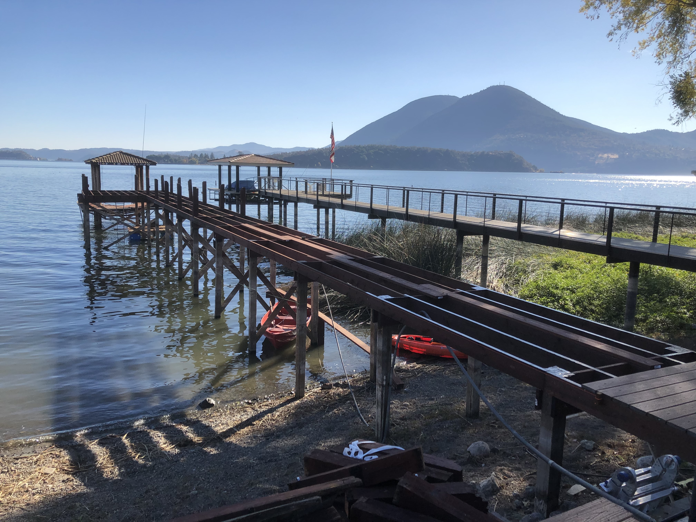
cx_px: 348
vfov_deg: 49.7
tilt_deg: -10.8
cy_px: 261
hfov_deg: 63.4
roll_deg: -1.0
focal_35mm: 28
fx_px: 563
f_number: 1.8
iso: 20
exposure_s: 1/1799
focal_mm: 3.99
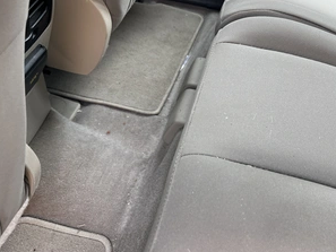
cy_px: 111
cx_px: 203
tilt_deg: -50.0
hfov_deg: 52.2
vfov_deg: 40.7
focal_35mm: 35
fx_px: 340
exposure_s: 1/121
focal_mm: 5.1
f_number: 1.6
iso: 64
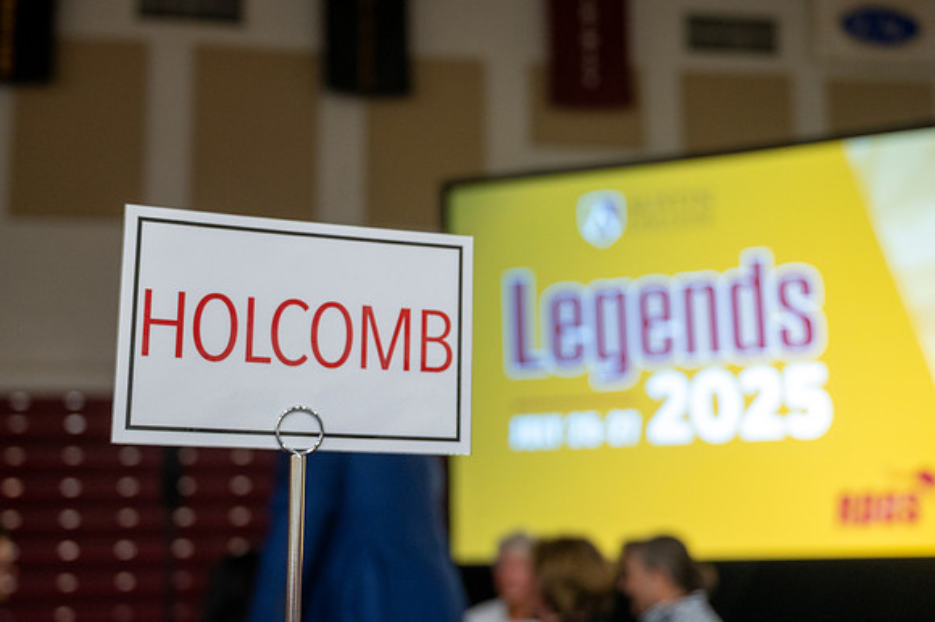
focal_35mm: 48
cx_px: 514
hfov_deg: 40.8
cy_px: 310
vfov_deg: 27.8
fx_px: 1255
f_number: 4
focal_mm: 44
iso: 1600
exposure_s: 1/40
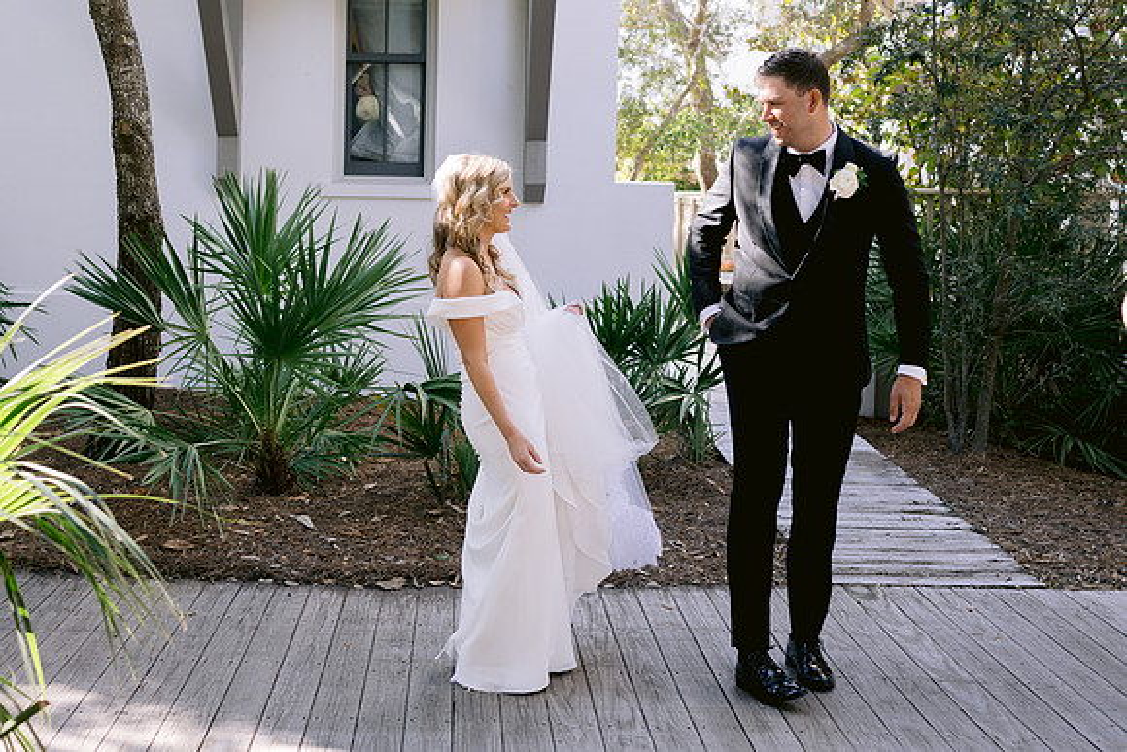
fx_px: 1615
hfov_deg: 38.1
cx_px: 387
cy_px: 261
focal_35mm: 52
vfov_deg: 26.1
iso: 200
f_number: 2.8
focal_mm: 35
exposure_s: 1/200
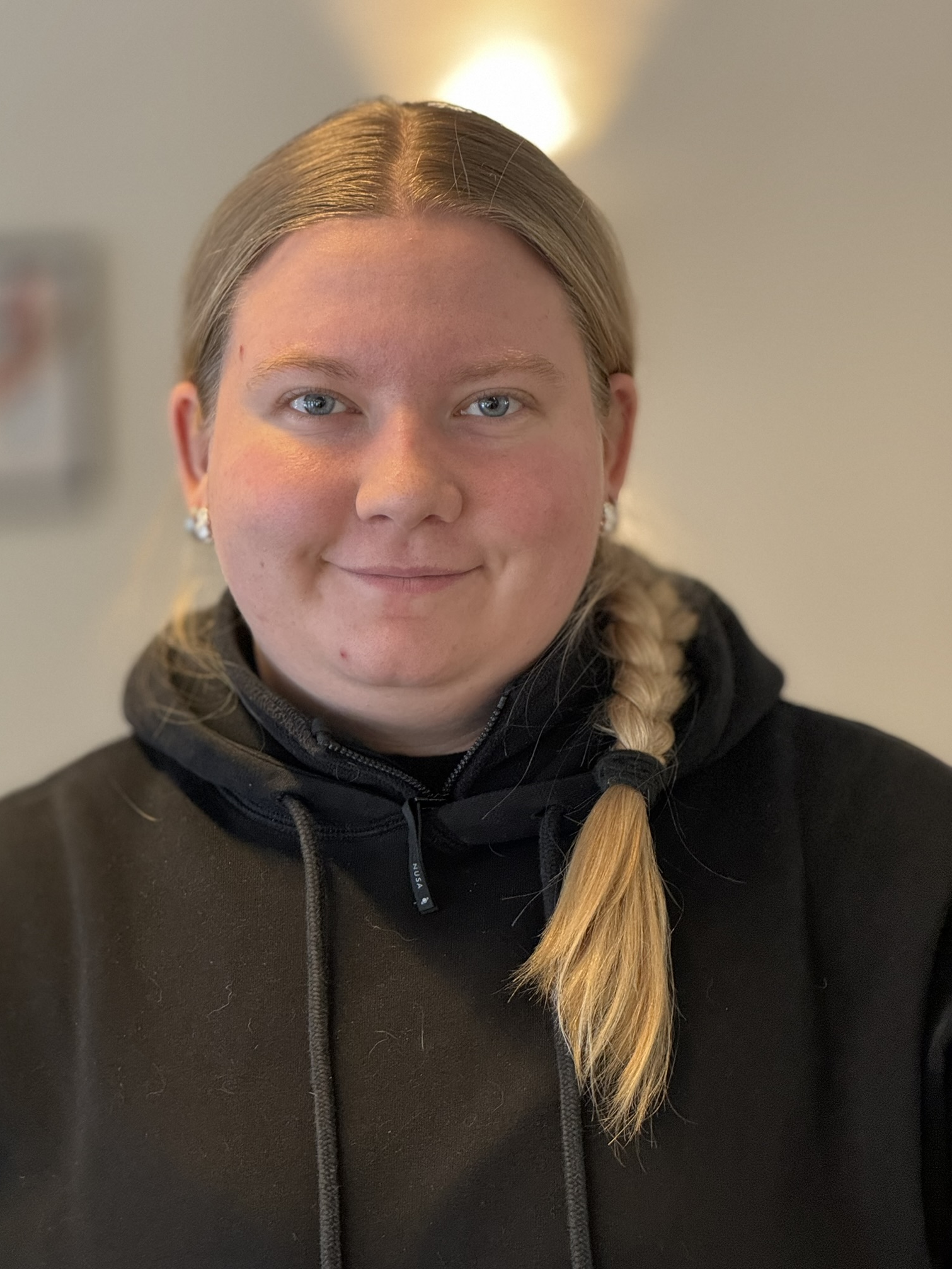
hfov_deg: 12.1
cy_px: 635
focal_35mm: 122
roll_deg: +1.3
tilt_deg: -4.3
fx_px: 4473
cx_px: 470
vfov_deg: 16.1
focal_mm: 15.66
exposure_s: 1/50
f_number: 2.8
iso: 500
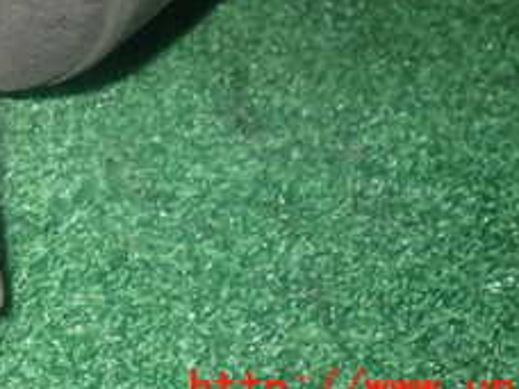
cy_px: -91
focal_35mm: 79
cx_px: 20
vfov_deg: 17.7
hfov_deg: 23.8
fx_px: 1184
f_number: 6.3
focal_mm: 5.4
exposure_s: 1/30
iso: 640
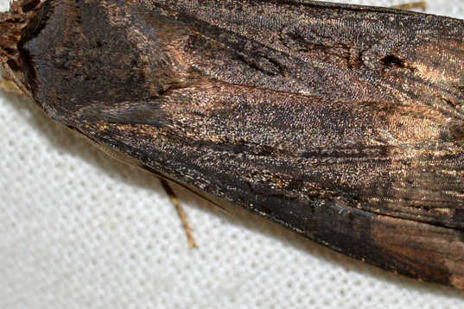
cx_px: 262
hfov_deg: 7.7
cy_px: 90
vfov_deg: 5.1
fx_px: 3454
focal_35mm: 268
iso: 100
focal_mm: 100
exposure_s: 1/200
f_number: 18
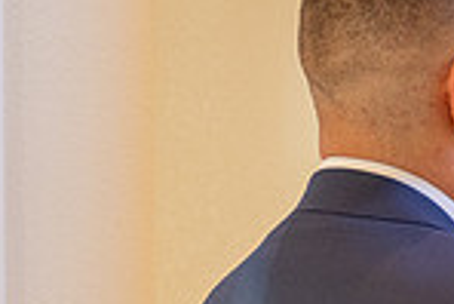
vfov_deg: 5.9
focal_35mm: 230
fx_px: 2903
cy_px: 457
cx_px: 660
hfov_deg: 8.7
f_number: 2.8
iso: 1000
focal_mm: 51
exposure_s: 1/100
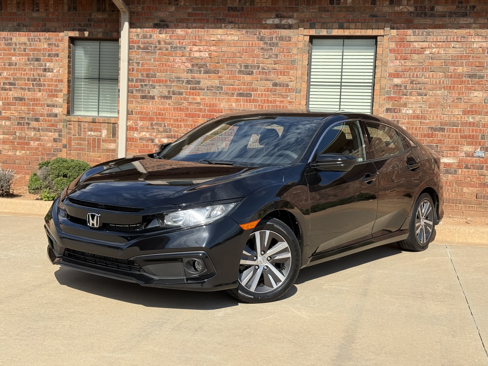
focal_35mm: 48
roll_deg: -2.6
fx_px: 677
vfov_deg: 30.3
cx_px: 244
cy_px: 183
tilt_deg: -3.3
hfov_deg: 39.7
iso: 100
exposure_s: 1/2762
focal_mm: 6.76
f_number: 1.78
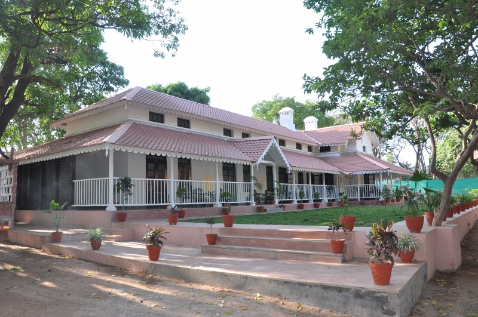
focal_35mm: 27
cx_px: 239
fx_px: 358
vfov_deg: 47.8
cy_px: 158
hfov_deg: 67.5
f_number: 8
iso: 640
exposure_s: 1/200
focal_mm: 18
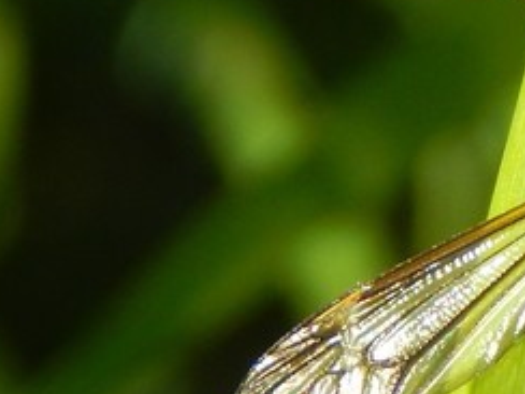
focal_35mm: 636
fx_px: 9646
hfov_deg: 3.1
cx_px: 715
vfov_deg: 2.3
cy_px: 209
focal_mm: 32.8
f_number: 5.3
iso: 125
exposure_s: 1/250
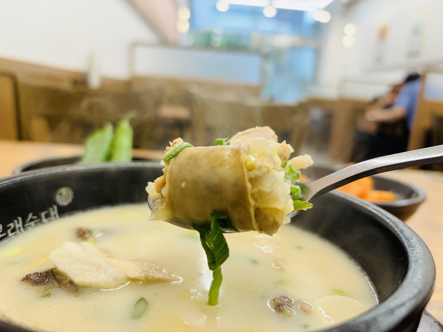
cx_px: 222
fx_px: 333
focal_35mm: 26
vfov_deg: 53.1
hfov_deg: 67.3
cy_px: 166
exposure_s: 1/120
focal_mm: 5.96
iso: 100
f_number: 1.6
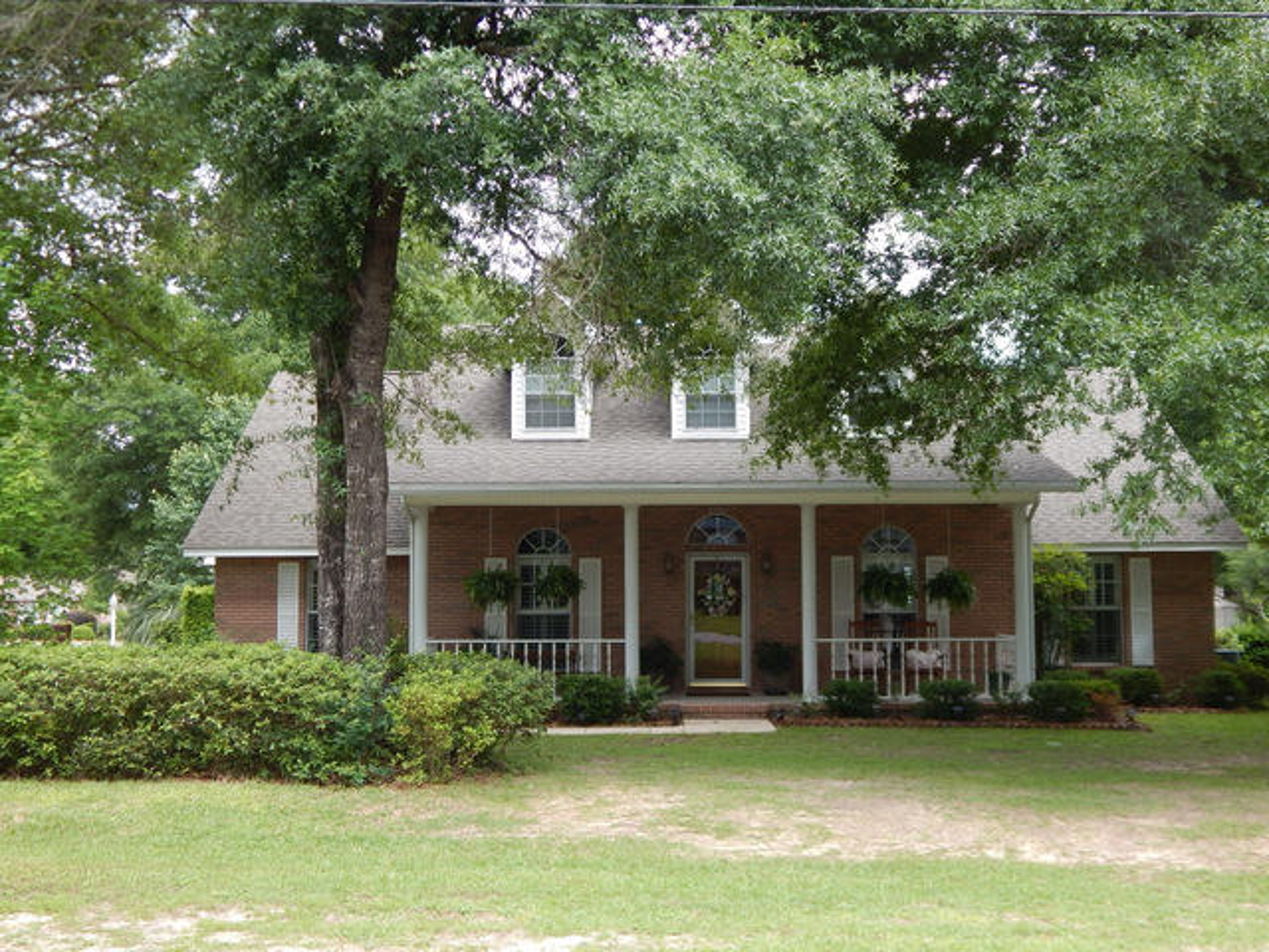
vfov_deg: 33.6
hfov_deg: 43.9
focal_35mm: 43
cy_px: 476
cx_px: 634
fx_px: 1576
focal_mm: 7.7
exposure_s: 1/200
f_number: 3.6
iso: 125
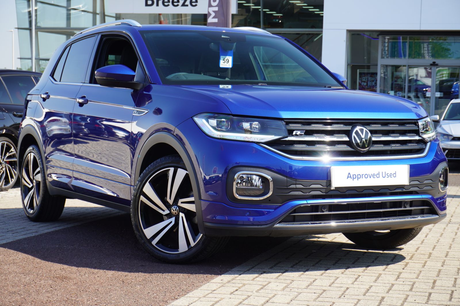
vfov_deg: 18.9
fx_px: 919
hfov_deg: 28.1
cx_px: 230
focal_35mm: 72
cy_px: 153
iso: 100
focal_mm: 48
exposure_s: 1/90
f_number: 5.6
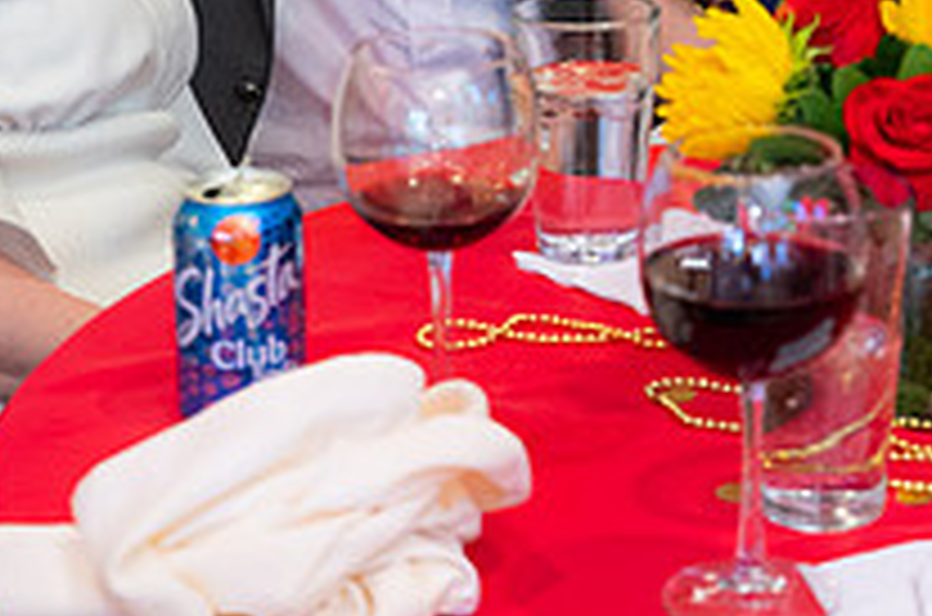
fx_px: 3100
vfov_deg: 11.0
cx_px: 857
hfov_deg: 16.8
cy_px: -252
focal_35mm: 120
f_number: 4
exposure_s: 1/125
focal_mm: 41
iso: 2000
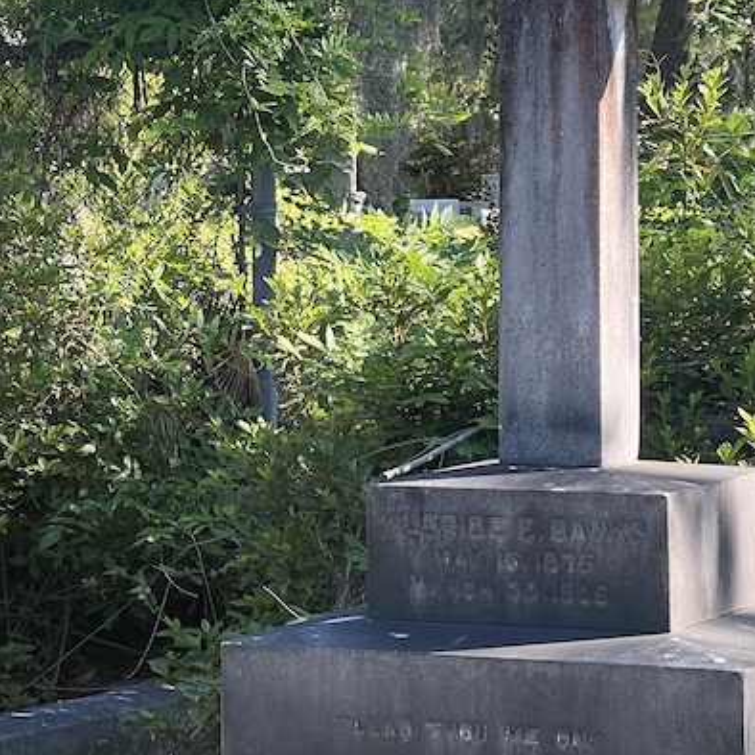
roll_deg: +0.8
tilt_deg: -2.7
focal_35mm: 177
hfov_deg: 9.8
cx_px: 27
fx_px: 4368
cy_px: 328
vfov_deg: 9.9
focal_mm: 9
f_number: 2.8
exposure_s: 1/99
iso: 40
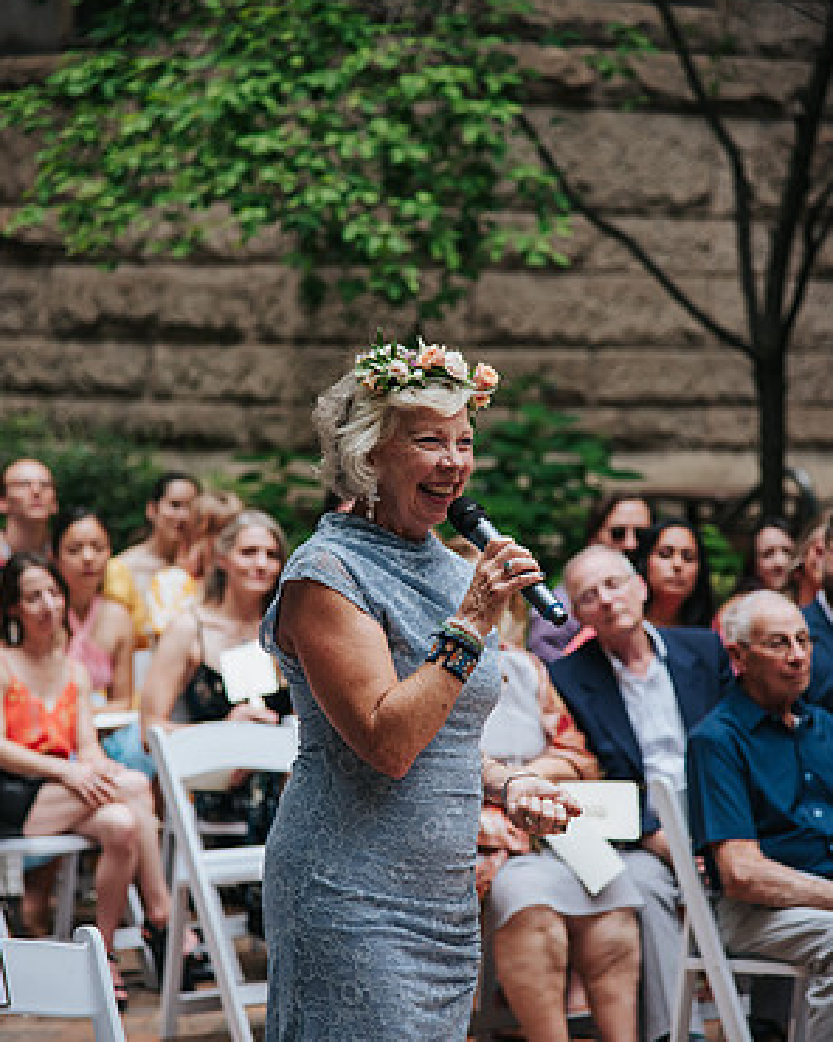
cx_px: 416
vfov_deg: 16.0
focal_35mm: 120
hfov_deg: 12.9
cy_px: 572
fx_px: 3698
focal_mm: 105
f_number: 4
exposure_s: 1/500
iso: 1000
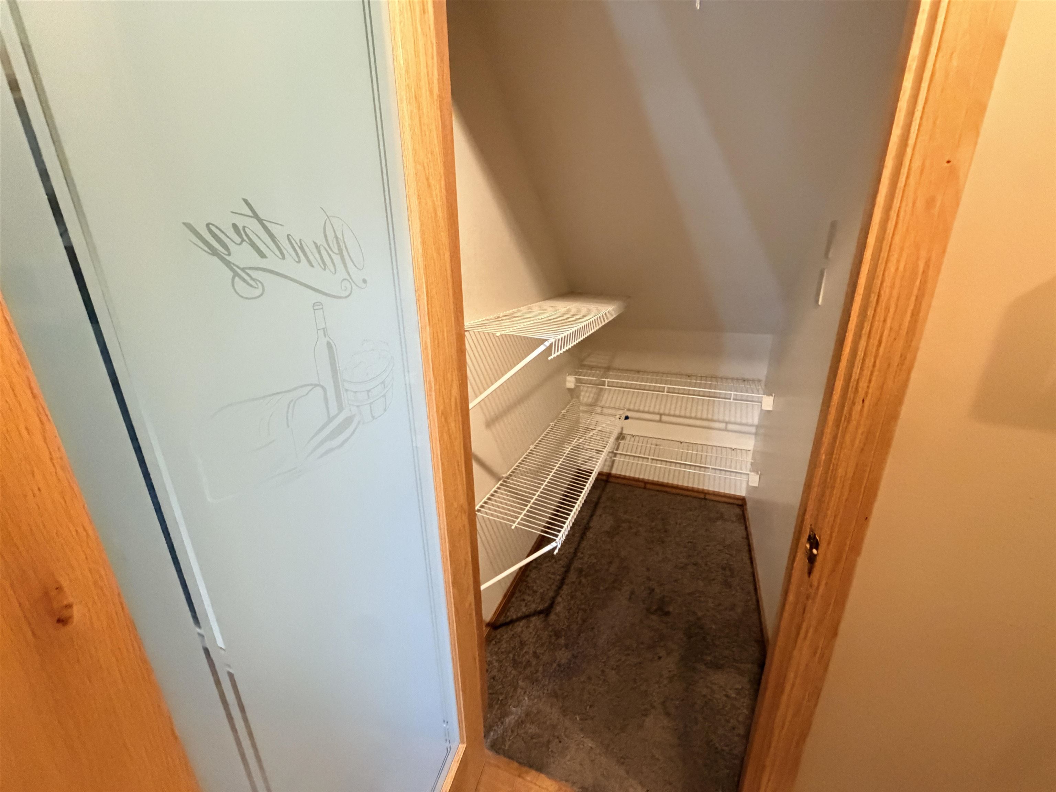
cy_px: 396
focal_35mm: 14
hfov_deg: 102.1
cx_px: 528
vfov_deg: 85.7
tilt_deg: -19.5
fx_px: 427
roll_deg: +0.2
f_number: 2.2
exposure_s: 1/60
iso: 800
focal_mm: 2.22
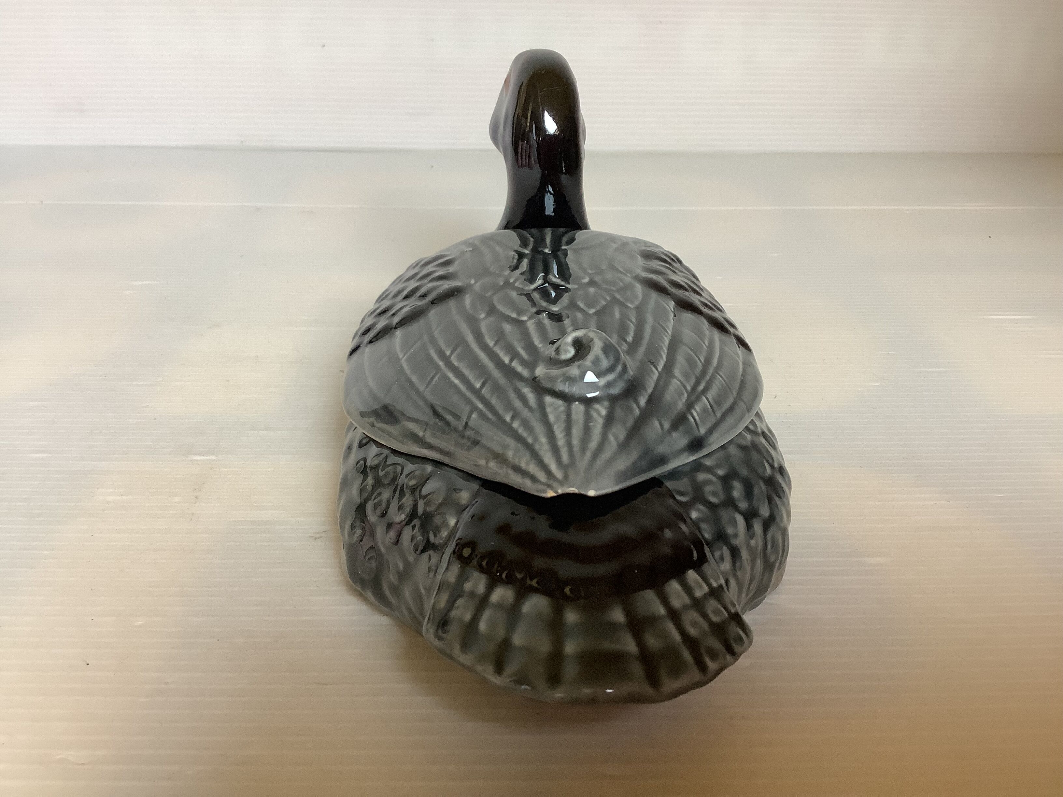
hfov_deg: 58.4
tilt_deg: -27.9
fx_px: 952
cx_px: 532
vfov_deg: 45.4
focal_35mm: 31
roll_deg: -0.2
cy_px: 398
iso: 160
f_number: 2.4
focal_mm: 3.3
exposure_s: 1/50
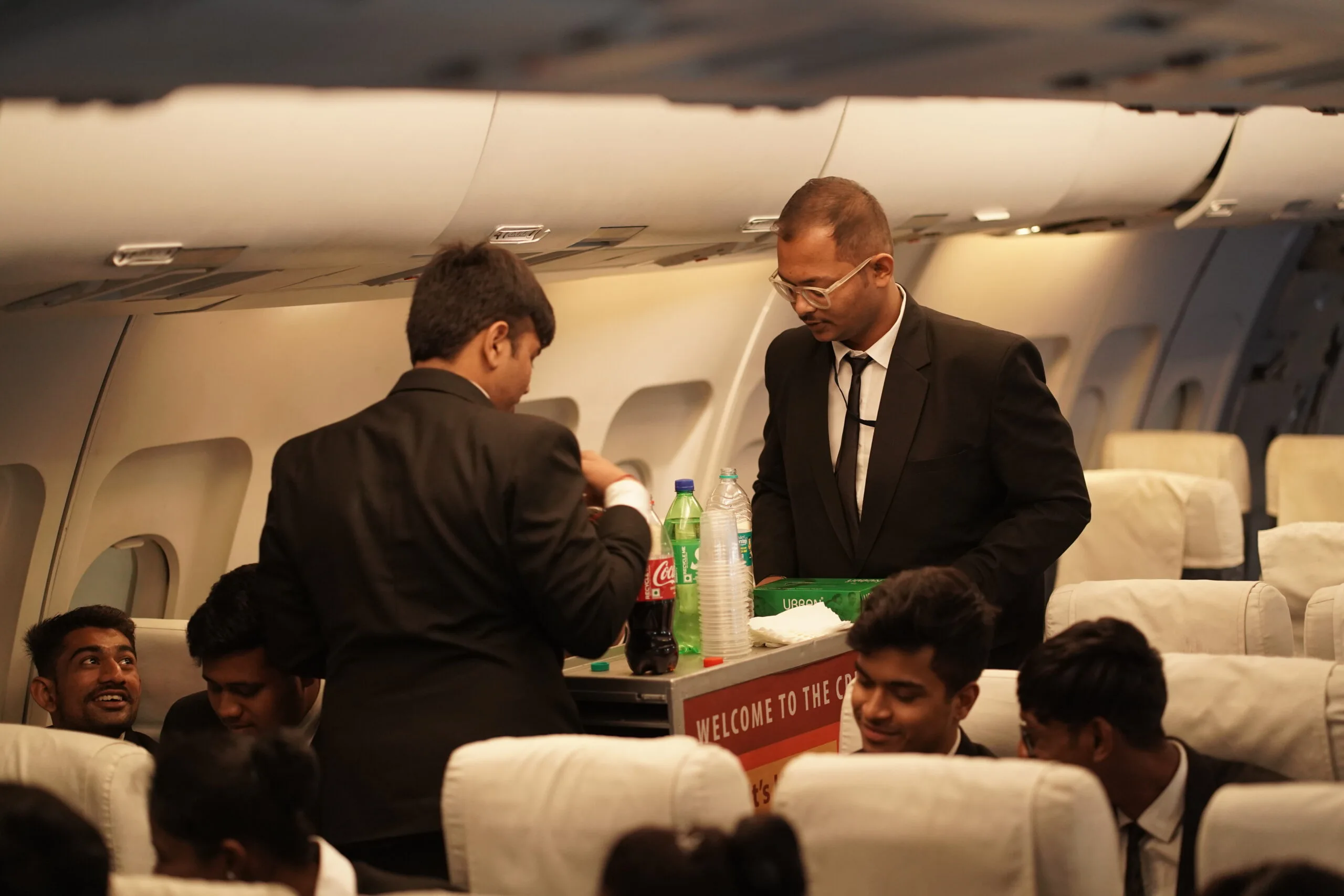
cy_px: 448
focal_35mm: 85
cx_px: 672
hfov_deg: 23.9
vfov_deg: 16.1
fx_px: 3173
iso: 3200
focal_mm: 85
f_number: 2.2
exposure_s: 1/125
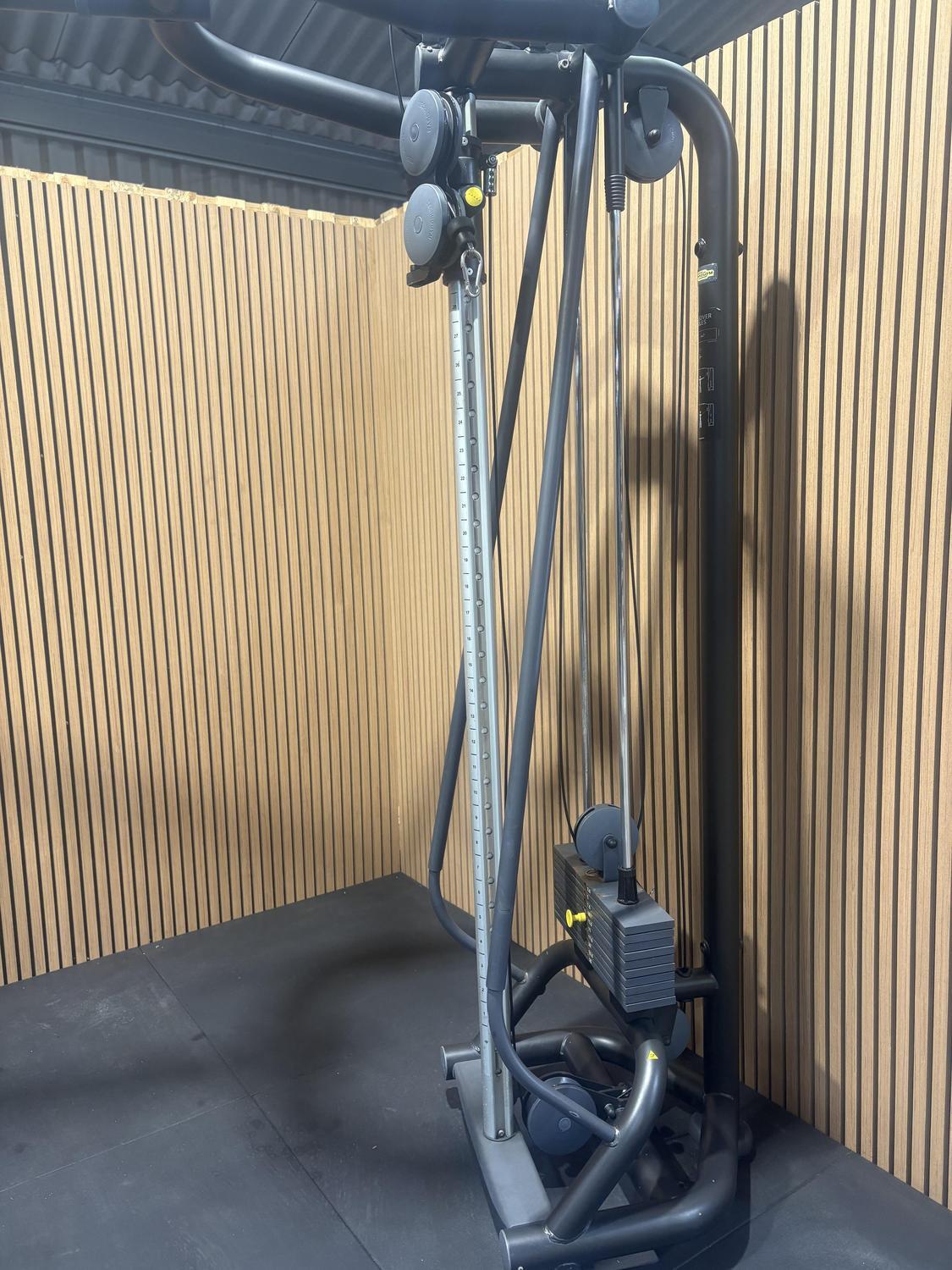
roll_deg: +1.3
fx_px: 953
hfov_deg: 53.1
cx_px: 476
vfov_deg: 67.3
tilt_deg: -7.4
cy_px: 635
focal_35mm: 26
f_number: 1.6
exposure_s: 1/68
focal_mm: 5.96
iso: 125
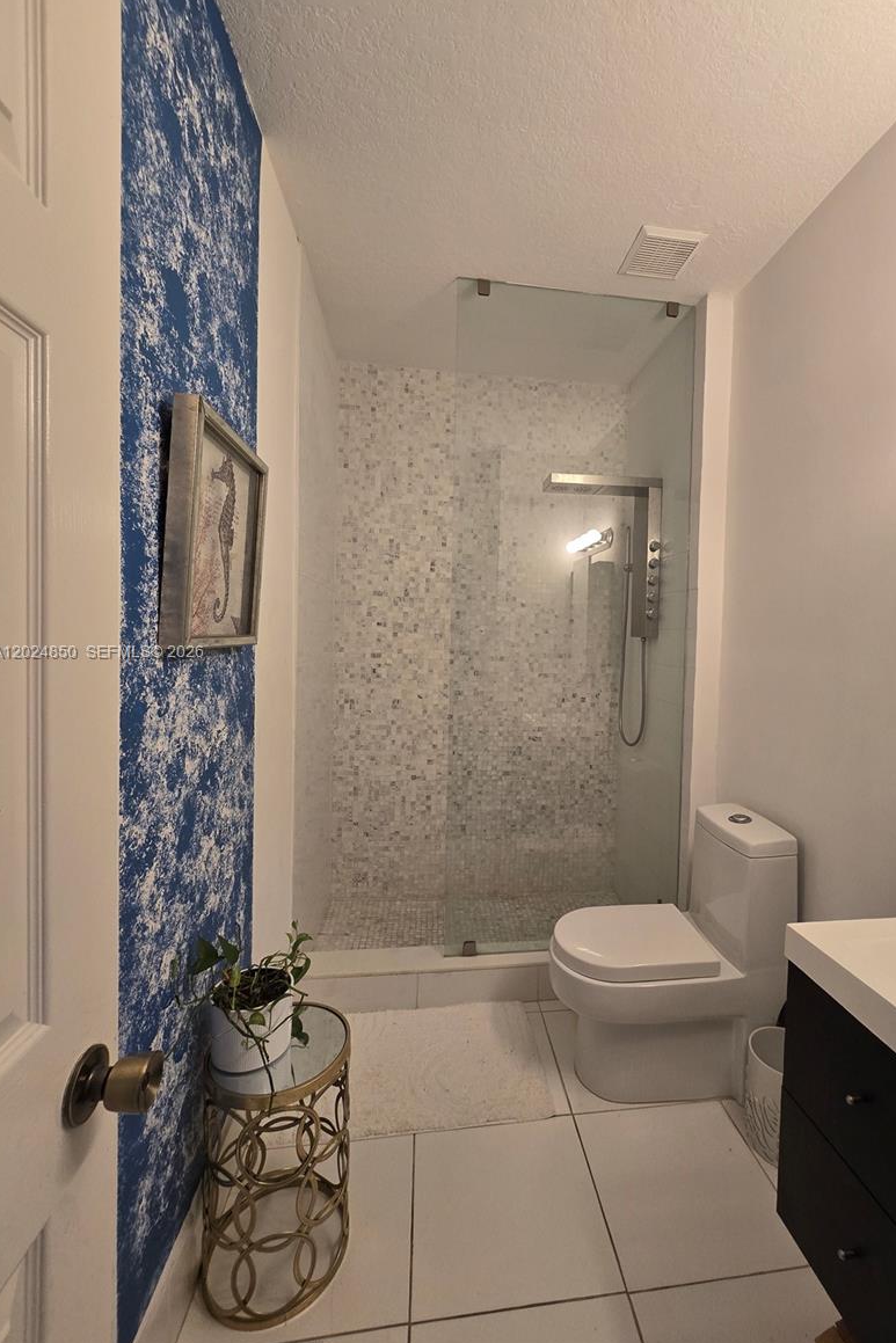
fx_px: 522
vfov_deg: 104.2
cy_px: 654
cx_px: 511
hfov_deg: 80.7
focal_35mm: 14
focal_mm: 2.2
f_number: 2.2
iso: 160
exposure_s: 1/60
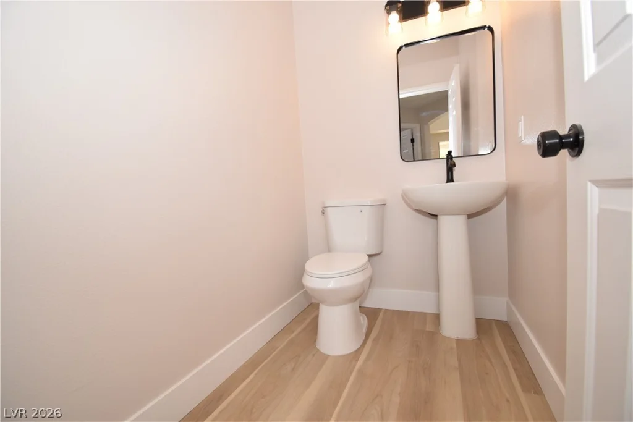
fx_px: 264
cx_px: 316
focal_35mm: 15
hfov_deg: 100.4
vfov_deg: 77.3
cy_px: 211
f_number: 5.6
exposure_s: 1/200
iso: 800
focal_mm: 10
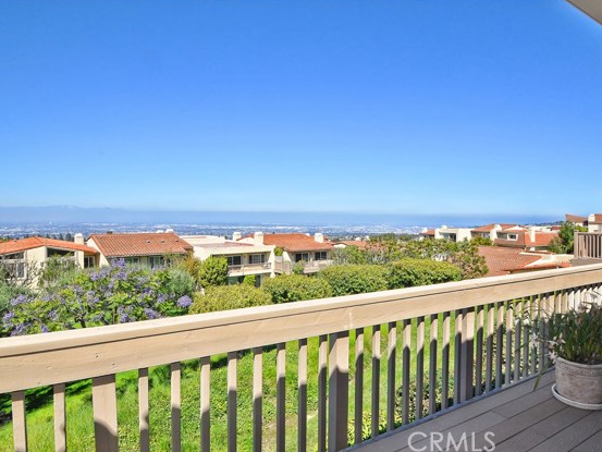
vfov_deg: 66.0
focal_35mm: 20
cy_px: 226
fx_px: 348
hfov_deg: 81.5
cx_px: 330
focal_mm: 12
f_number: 14
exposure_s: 1/200
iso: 250
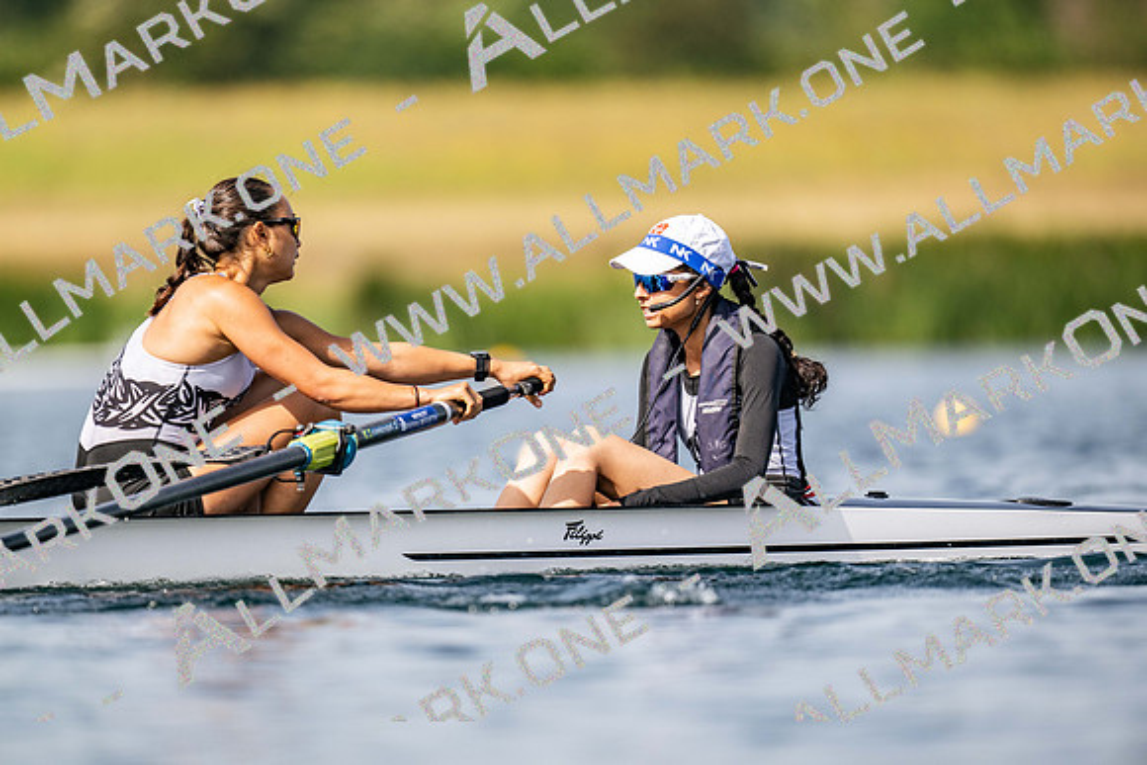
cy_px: 382
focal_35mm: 600
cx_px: 574
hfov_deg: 3.4
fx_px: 19120
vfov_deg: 2.3
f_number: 4
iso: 180
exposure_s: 1/2500
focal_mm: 600
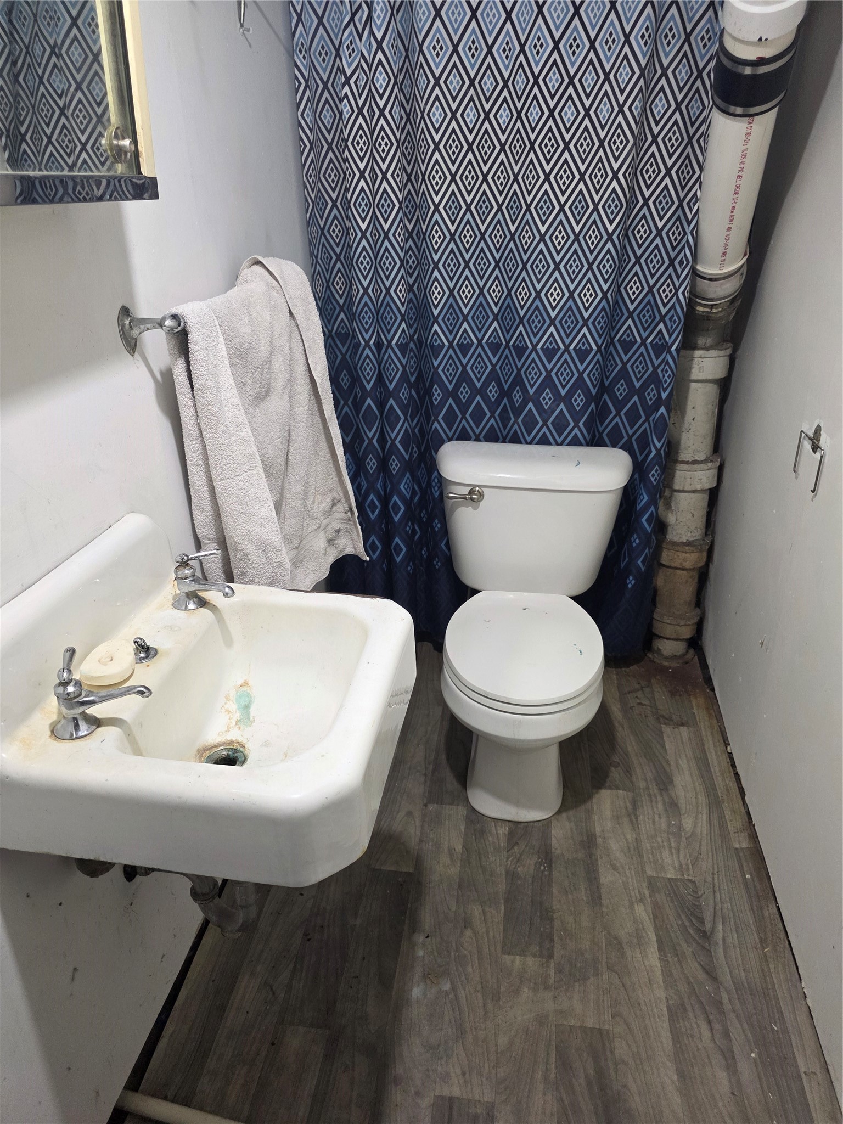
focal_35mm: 23
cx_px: 422
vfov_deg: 73.9
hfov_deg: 58.9
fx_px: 747
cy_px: 562
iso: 320
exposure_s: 1/120
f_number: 1.7
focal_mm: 6.3
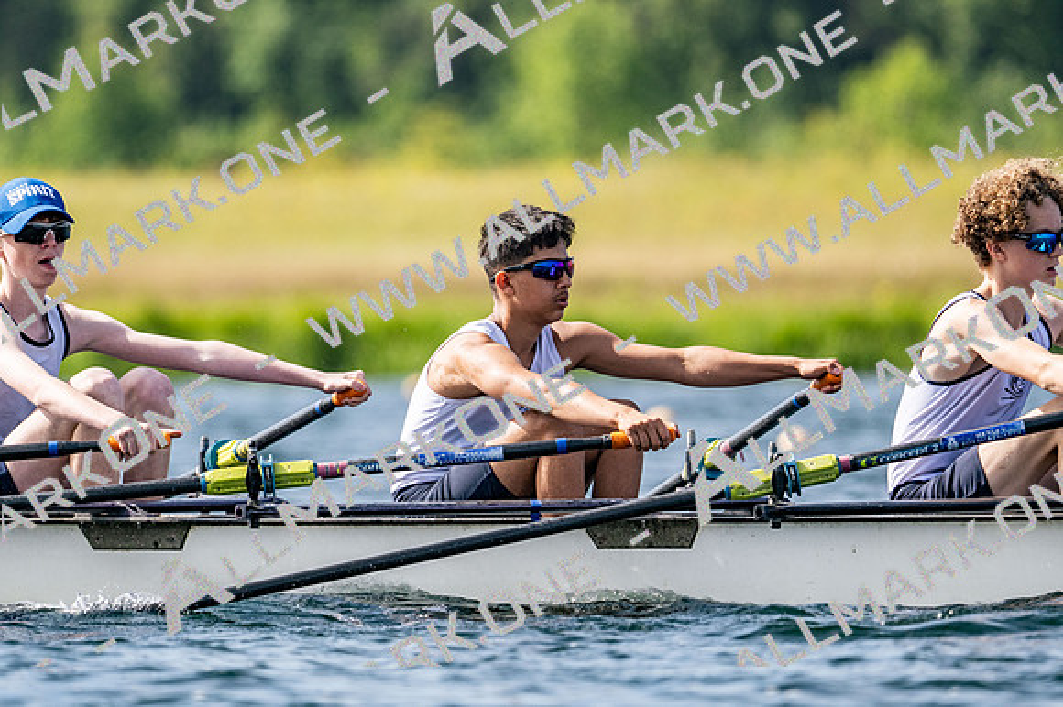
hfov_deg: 3.4
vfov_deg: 2.3
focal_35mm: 600
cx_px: 532
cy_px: 354
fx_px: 17706
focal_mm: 400
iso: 280
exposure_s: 1/2500
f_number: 4.5
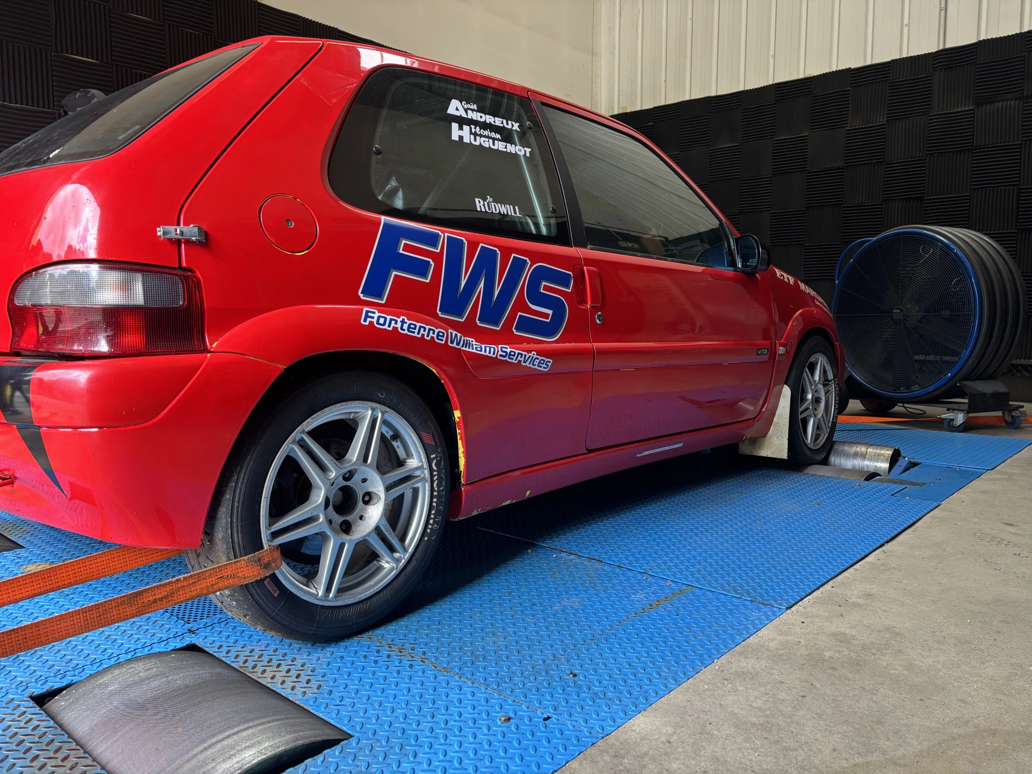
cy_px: 387
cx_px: 516
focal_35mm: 26
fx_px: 775
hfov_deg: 67.3
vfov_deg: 53.1
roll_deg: -0.1
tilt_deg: -4.9
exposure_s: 1/100
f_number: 1.6
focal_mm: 5.96
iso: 100
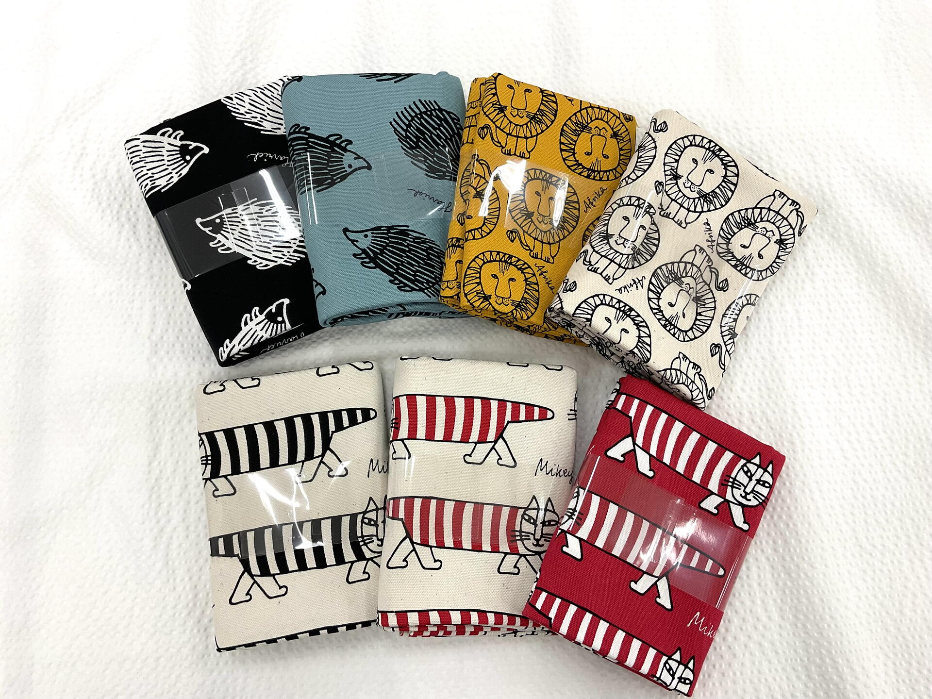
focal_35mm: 29
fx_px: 781
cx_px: 466
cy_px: 350
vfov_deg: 48.2
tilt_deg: -80.7
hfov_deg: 61.7
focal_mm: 3
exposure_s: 1/120
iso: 50
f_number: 1.8
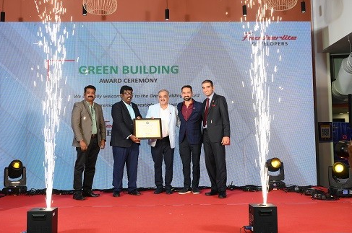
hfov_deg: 50.8
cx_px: 178
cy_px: 115
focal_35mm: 38
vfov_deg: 34.9
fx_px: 371
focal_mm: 37
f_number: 5.6
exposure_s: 1/125
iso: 500
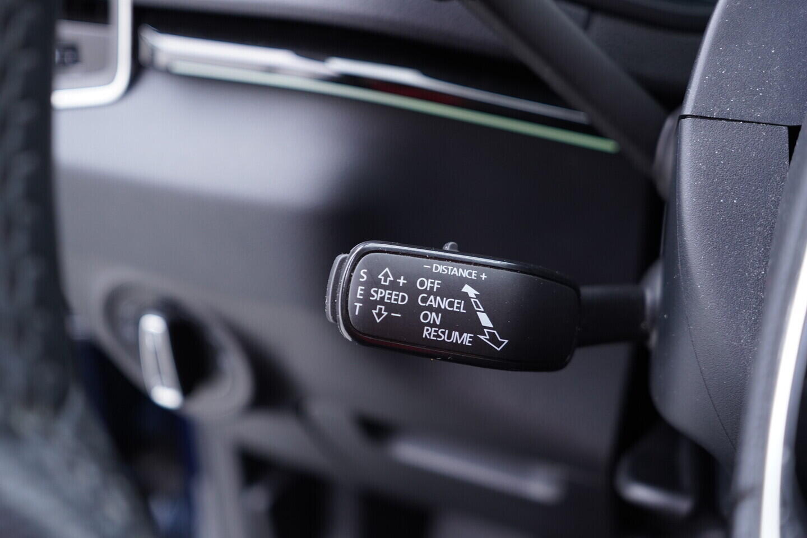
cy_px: 269
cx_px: 404
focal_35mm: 36
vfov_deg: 36.9
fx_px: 807
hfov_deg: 53.1
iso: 400
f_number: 2.8
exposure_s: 1/40
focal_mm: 24
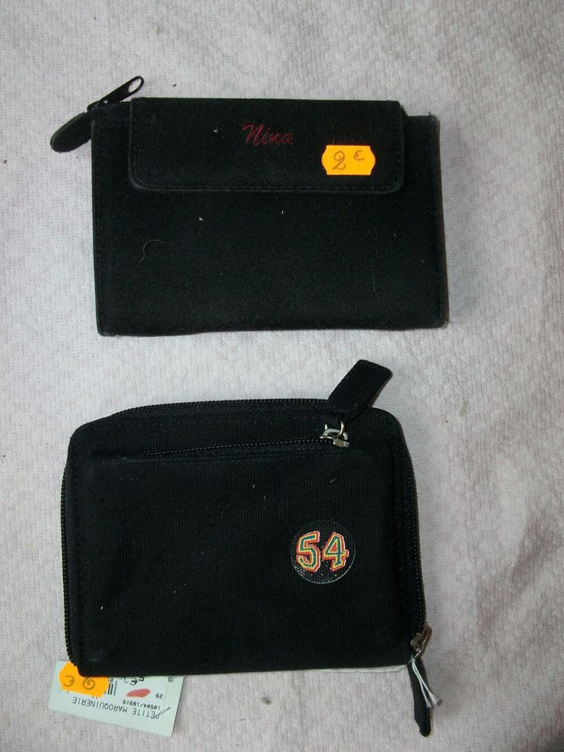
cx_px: 282
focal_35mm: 32
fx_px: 695
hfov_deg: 44.2
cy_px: 376
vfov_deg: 56.8
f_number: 2.9
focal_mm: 5.7
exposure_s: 1/40
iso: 125
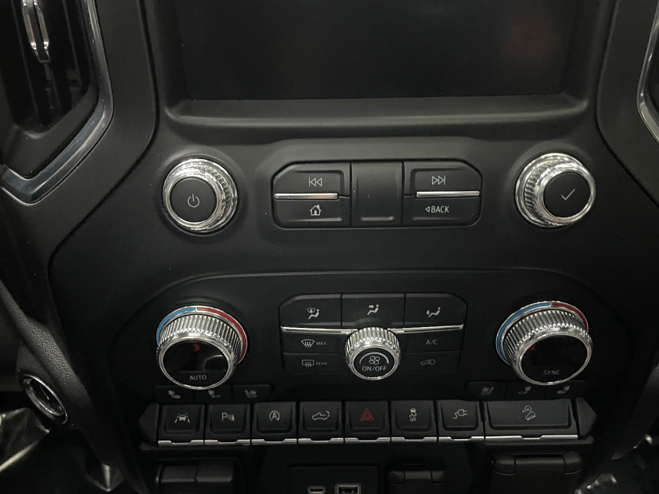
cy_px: 247
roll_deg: +1.6
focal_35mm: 26
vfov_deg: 53.1
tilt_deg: -37.1
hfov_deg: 67.3
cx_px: 330
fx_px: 495
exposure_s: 1/15
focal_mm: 4.2
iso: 1600
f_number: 1.6
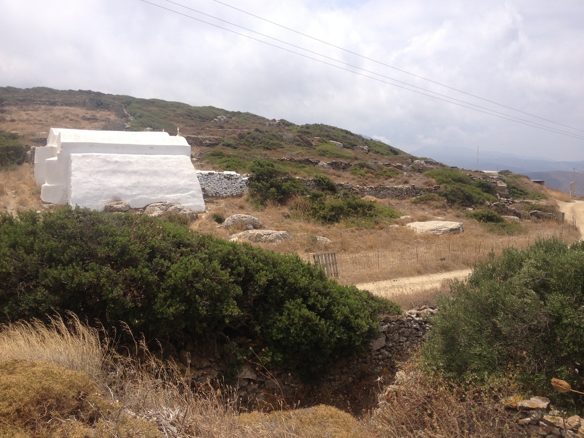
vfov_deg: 40.7
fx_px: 590
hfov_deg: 52.6
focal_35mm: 35
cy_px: 219
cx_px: 292
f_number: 2.4
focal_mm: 4.28
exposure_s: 1/2404
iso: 50
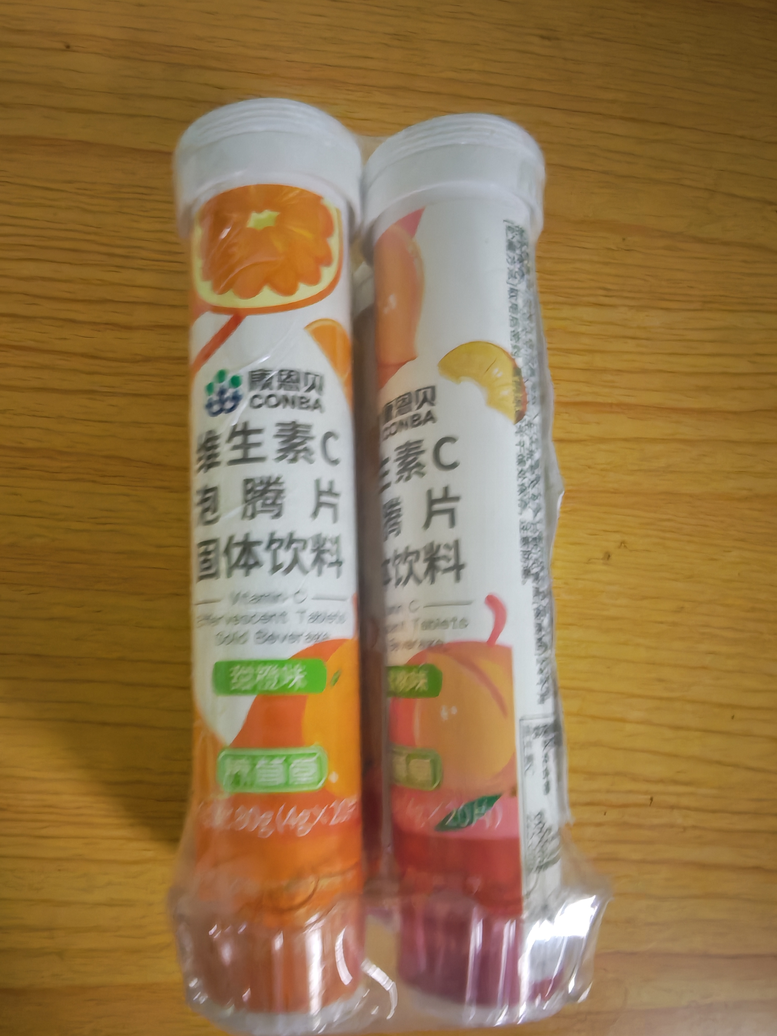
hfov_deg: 56.8
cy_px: 518
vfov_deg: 71.6
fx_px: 718
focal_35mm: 24
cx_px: 388
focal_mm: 1.96
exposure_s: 1/10
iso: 800
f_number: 2.2
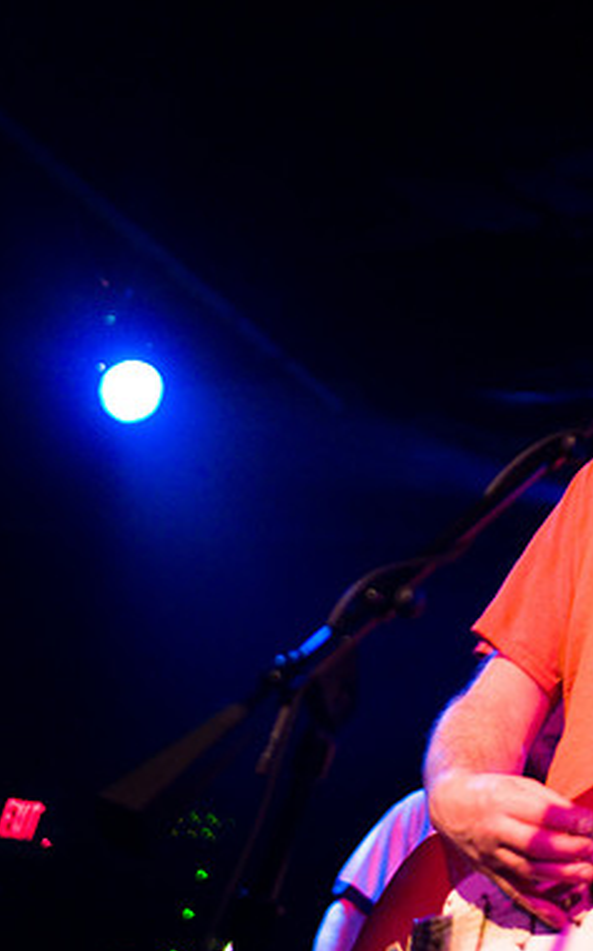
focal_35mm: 70
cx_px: 500
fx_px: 1813
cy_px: 479
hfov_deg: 18.4
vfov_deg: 29.4
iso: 1000
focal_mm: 30
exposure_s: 1/50
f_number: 1.6
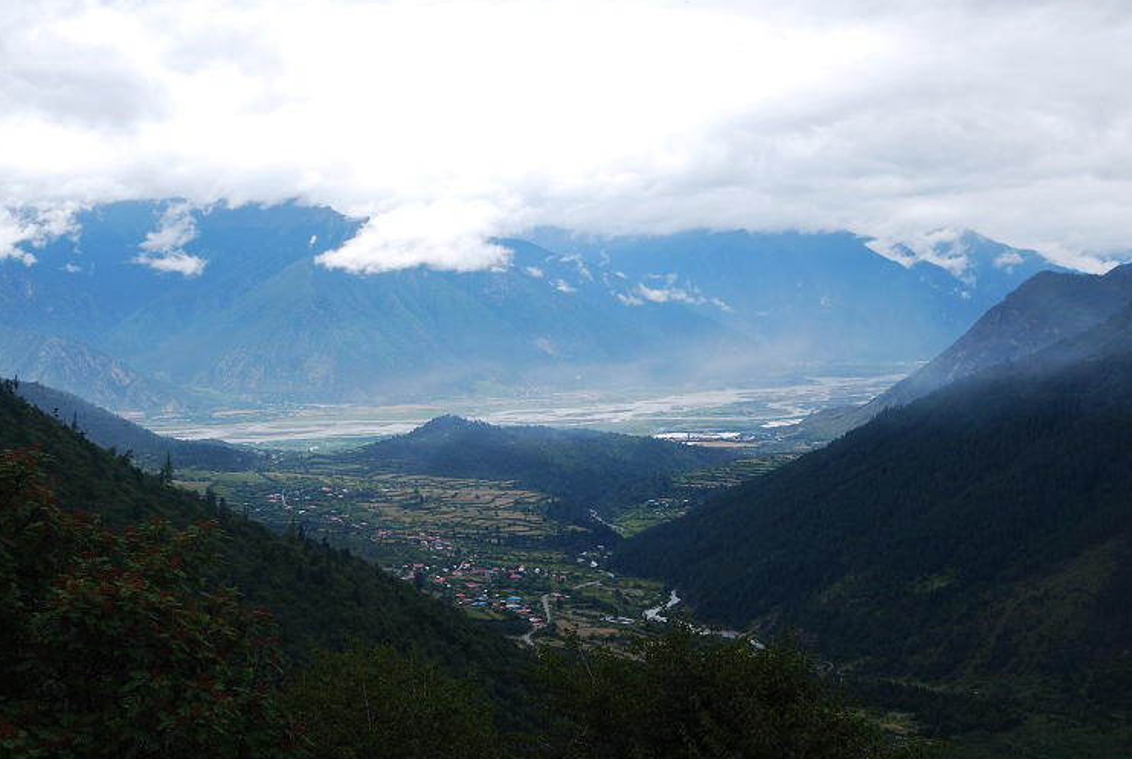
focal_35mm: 55
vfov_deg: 24.7
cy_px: 400
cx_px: 551
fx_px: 1733
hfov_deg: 36.2
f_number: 9
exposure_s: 1/160
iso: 200
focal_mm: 34
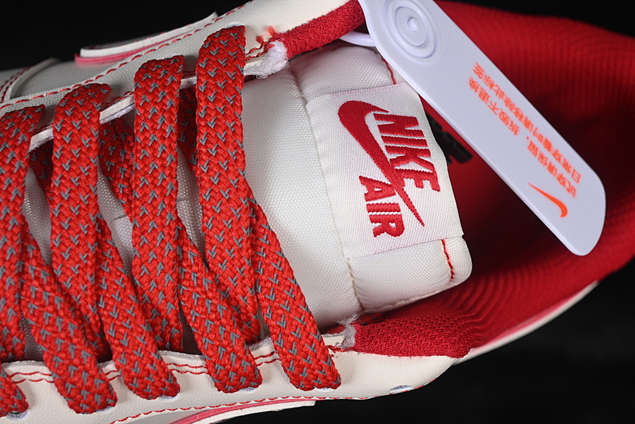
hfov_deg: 27.0
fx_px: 1323
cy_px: 212
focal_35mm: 75
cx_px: 318
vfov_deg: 18.2
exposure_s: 1/80
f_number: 7.1
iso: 160
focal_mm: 50
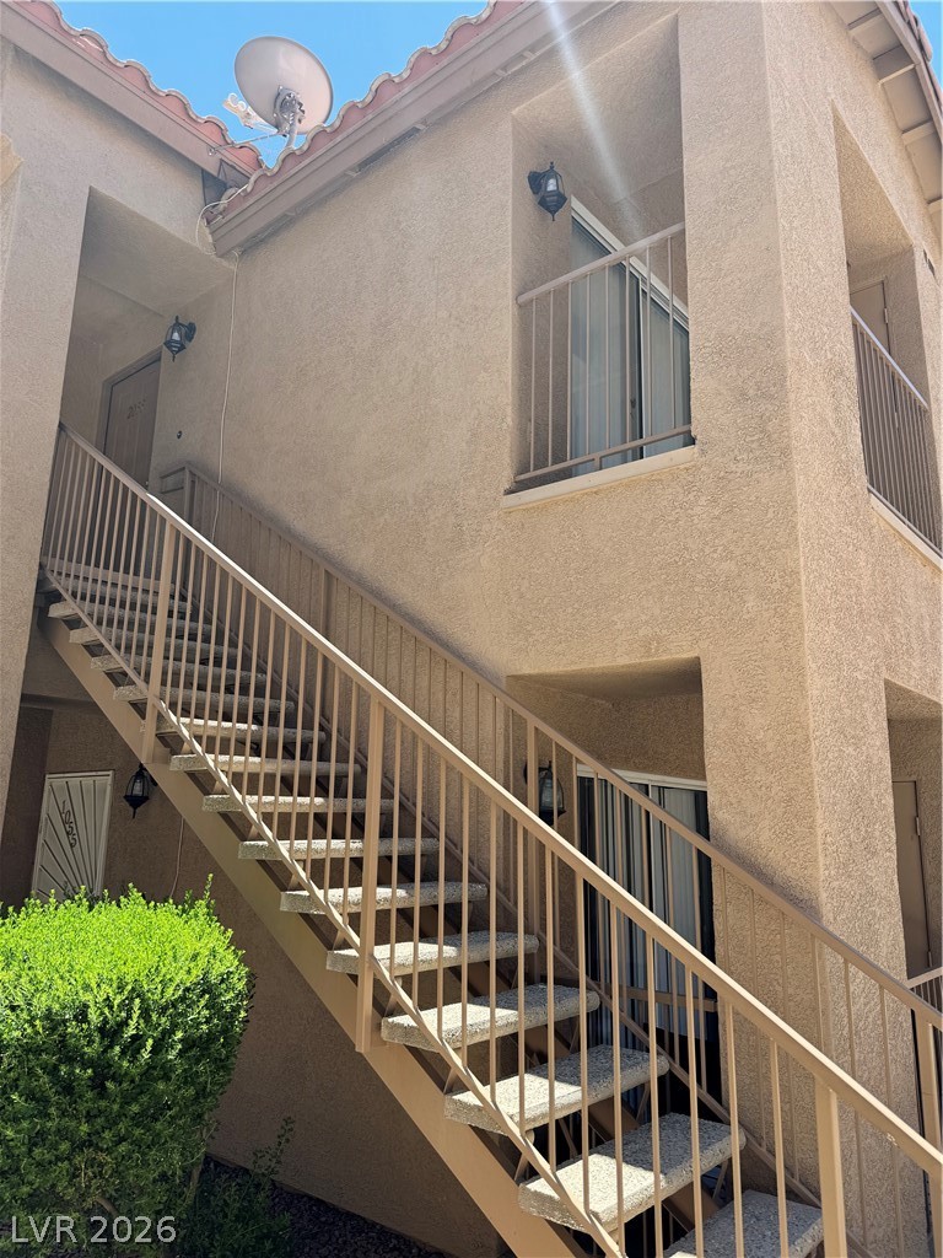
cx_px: 472
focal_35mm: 24
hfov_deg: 56.8
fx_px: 872
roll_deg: -1.5
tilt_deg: +12.8
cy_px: 629
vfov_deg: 71.6
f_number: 1.78
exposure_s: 1/1456
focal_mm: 6.76
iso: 80
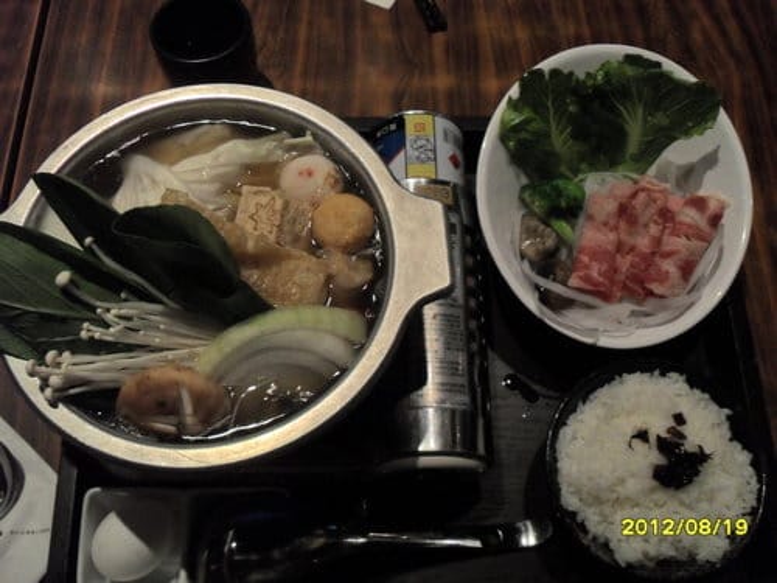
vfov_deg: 40.7
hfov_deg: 52.6
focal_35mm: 35
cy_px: 292
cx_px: 388
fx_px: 786
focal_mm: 6.2
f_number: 2.8
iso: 400
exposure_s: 1/15
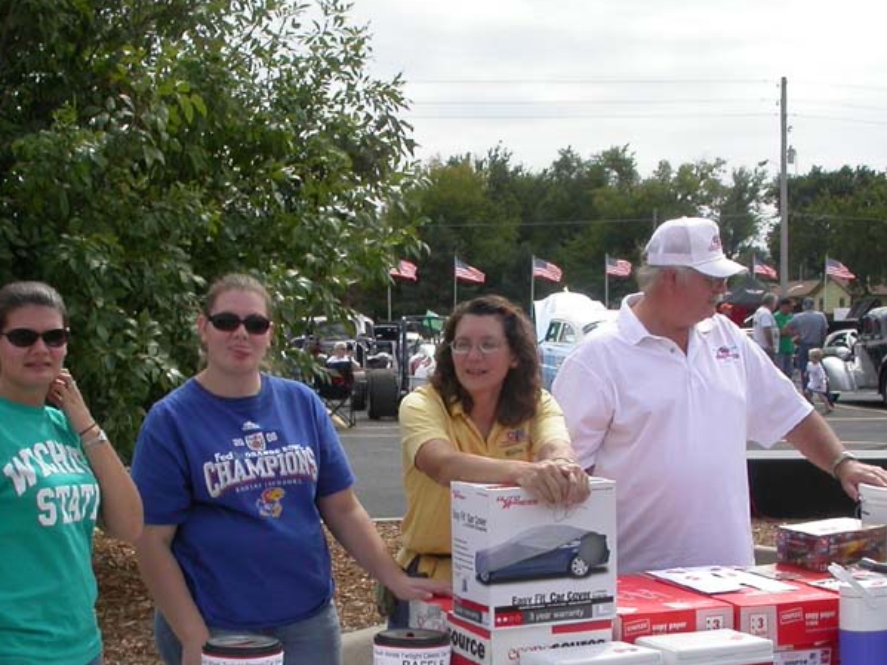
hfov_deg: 29.8
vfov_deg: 22.4
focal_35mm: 65
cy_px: 464
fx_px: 1665
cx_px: 415
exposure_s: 1/292
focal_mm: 7.85
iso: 100
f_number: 7.5
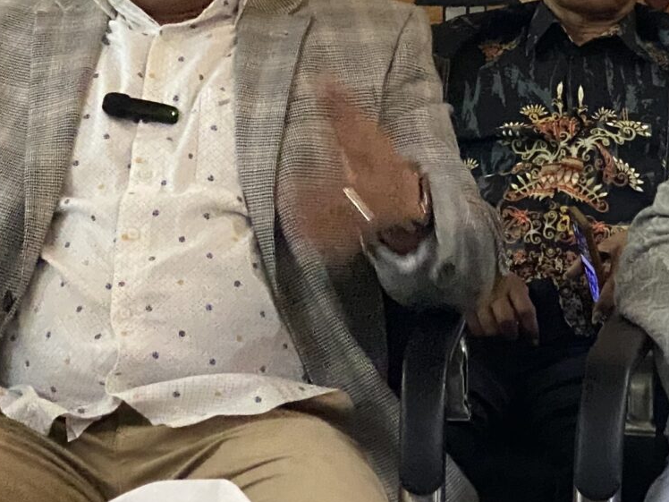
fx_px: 3440
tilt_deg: +1.6
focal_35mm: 178
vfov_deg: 8.3
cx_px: 216
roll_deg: -0.5
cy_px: -30
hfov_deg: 11.1
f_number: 2
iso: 640
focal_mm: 6
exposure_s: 1/33
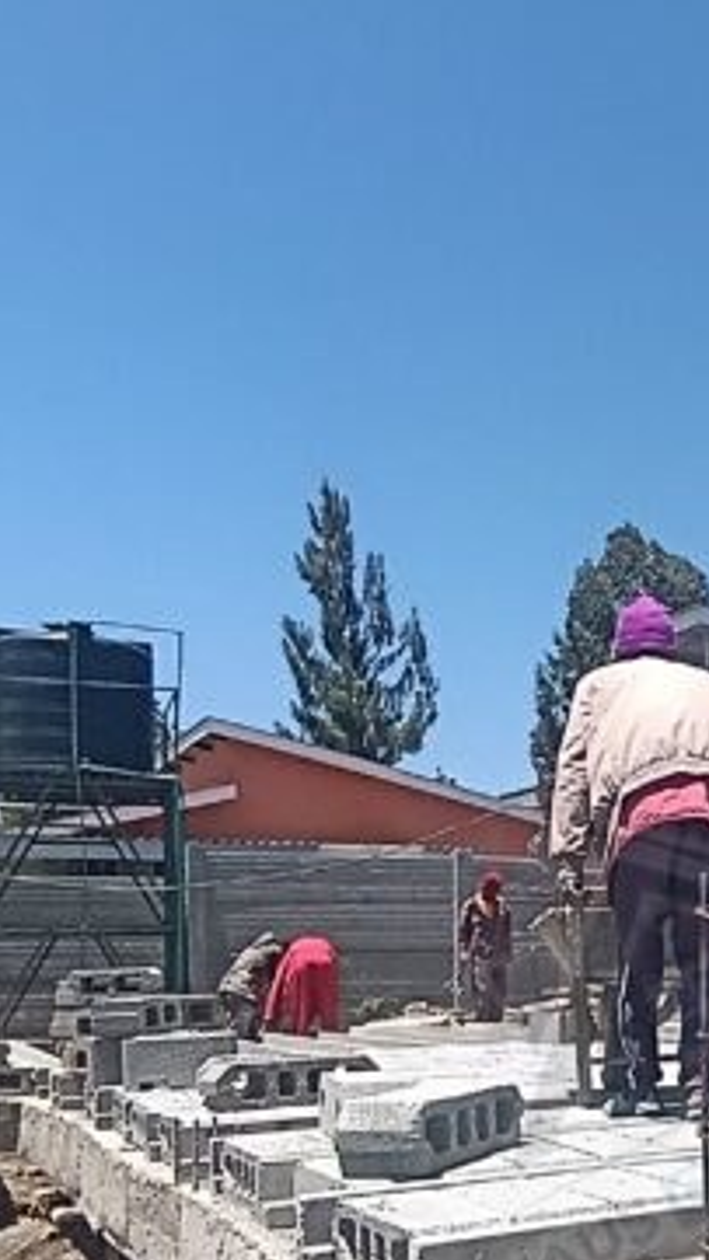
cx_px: 887
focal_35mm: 44
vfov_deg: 44.9
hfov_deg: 24.2
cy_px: 942
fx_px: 1471
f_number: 2.2
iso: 51
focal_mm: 1.65
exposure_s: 1/1083
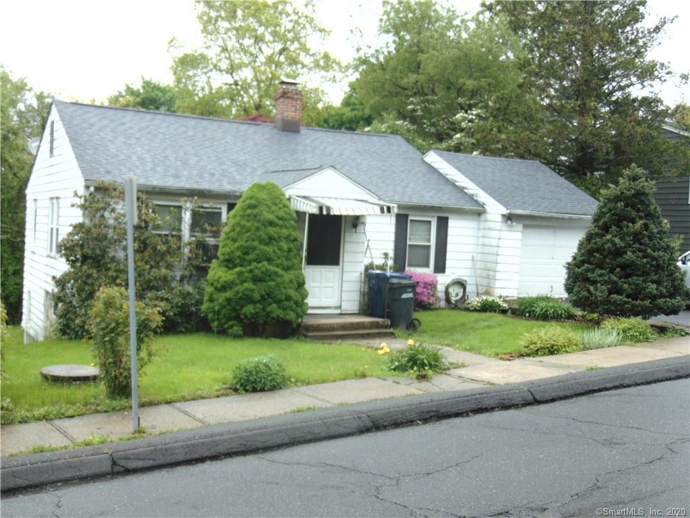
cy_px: 259
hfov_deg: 44.8
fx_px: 837
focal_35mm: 42
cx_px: 345
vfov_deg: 34.3
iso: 80
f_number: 3.3
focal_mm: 7.6
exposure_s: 1/200
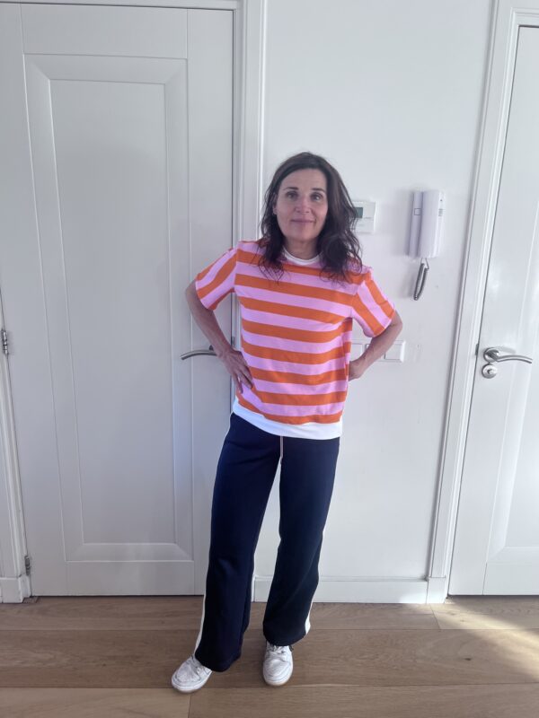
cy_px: 359
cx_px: 270
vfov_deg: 67.3
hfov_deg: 53.1
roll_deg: -1.7
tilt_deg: -15.3
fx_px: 540
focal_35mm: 26
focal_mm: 5.1
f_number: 1.6
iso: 125
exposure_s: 1/100
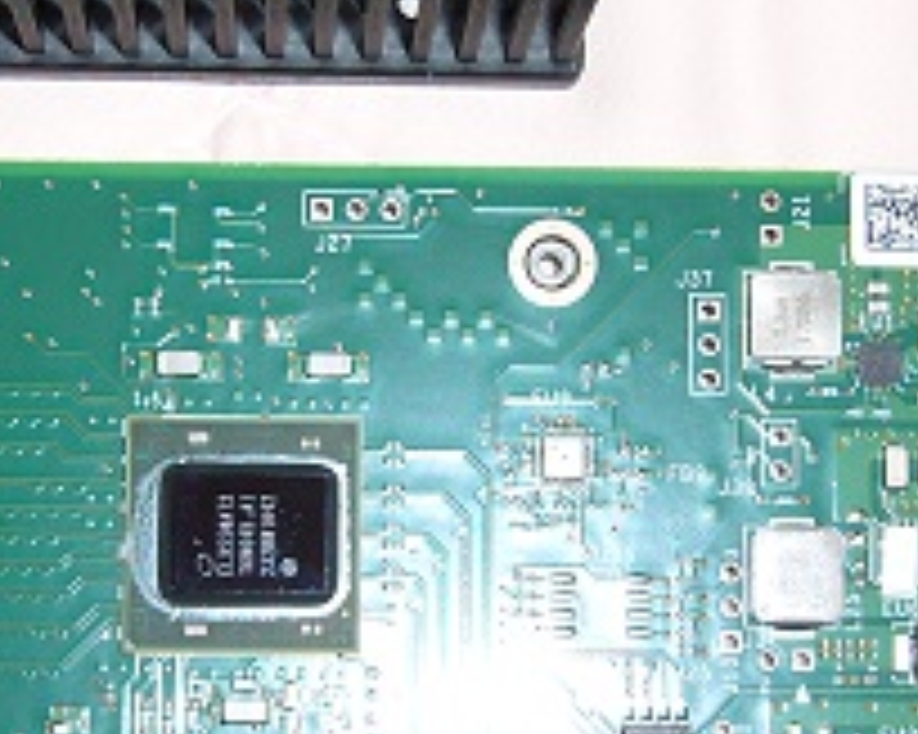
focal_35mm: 107
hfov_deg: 17.9
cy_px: 324
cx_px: 387
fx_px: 2906
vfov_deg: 14.4
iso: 80
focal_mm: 5.8
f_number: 2.8
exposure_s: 1/30
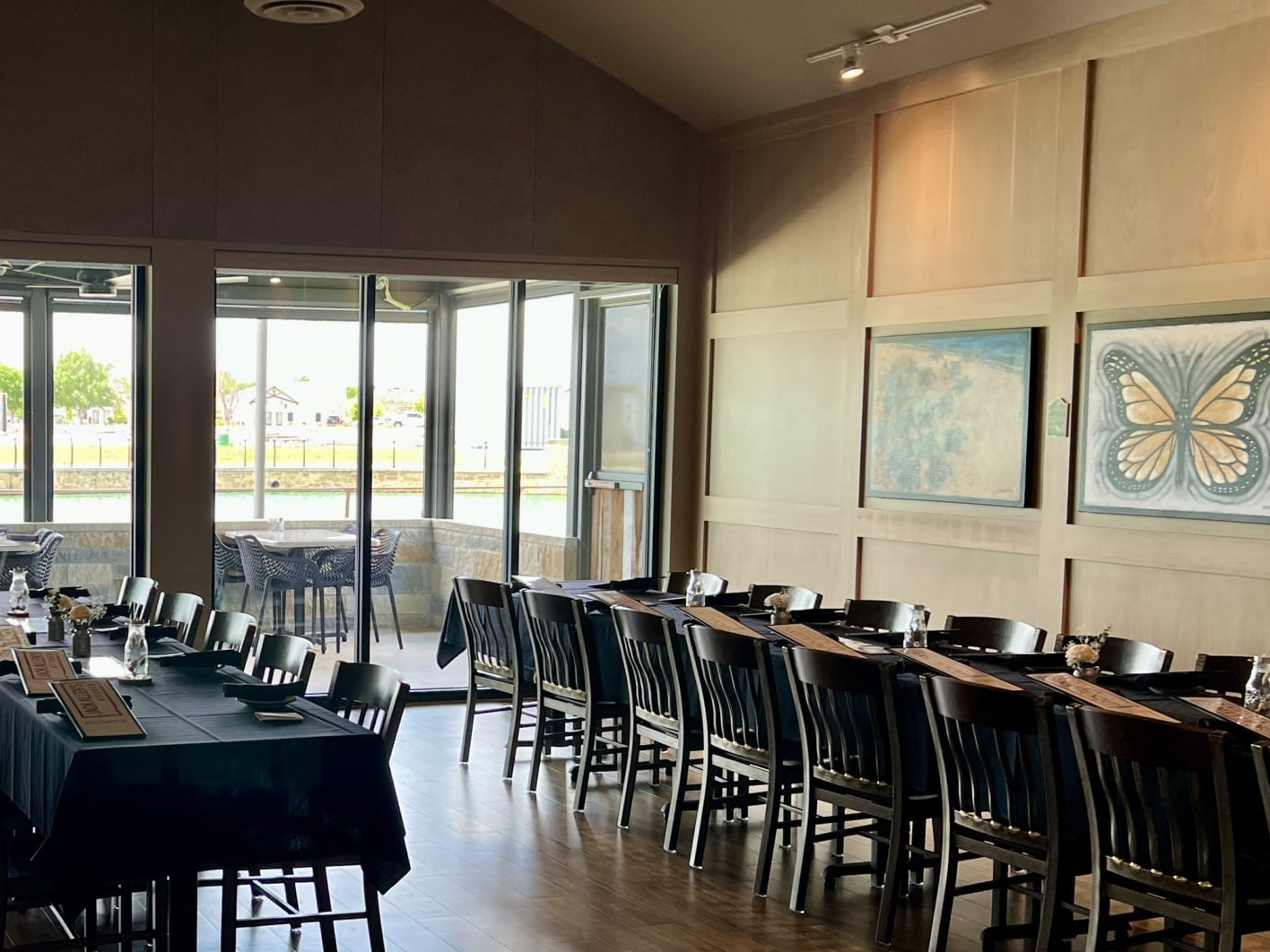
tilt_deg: -4.4
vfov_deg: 30.8
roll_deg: -0.8
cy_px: 543
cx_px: 259
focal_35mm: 47
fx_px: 1724
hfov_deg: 38.9
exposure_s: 1/120
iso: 50
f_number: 1.5
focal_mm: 5.7
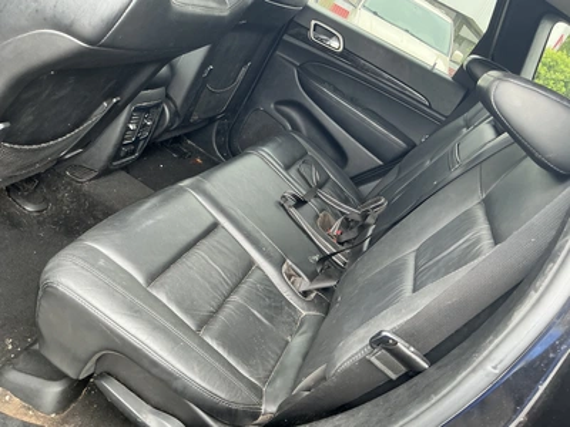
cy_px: 214
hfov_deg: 63.4
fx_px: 461
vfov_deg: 49.7
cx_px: 285
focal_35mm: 28
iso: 80
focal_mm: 3
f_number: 1.8
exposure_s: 1/60
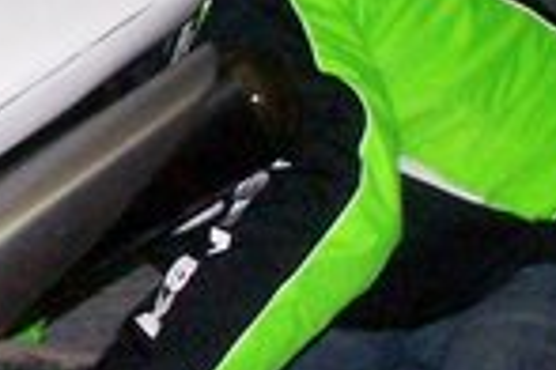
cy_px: 143
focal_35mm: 229
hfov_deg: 8.8
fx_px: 3537
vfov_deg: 6.0
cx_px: -202
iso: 400
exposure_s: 1/50
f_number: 7.1
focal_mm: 6.3
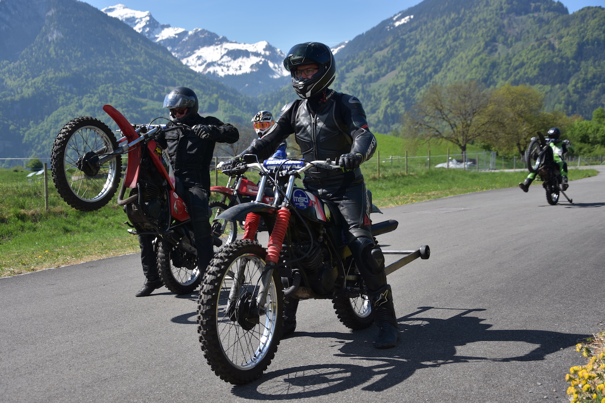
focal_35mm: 48
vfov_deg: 28.1
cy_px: 202
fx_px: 807
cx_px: 302
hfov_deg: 41.1
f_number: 4.2
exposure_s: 1/640
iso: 100
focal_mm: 32
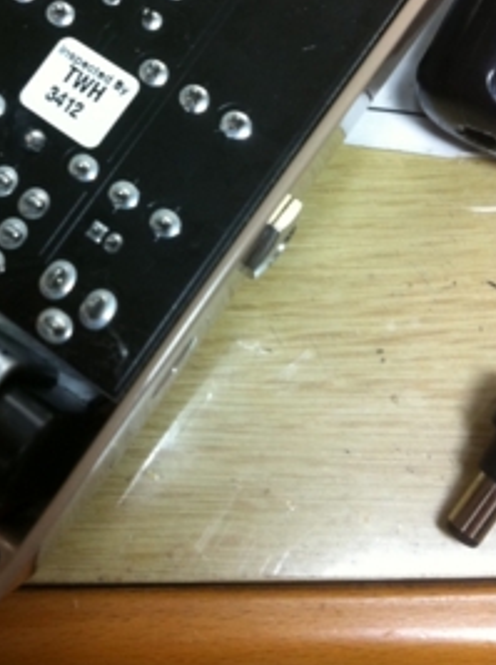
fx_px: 1132
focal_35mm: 59
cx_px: 90
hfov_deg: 24.3
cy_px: 142
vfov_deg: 32.0
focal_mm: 3.85
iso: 160
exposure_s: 1/15
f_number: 2.8
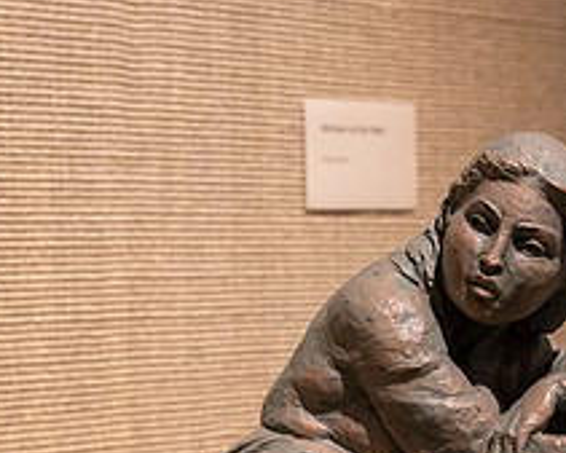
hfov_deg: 18.6
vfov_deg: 14.7
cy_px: 476
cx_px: 311
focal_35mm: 103
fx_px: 1726
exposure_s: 1/60
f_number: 5.6
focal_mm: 40
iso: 1000
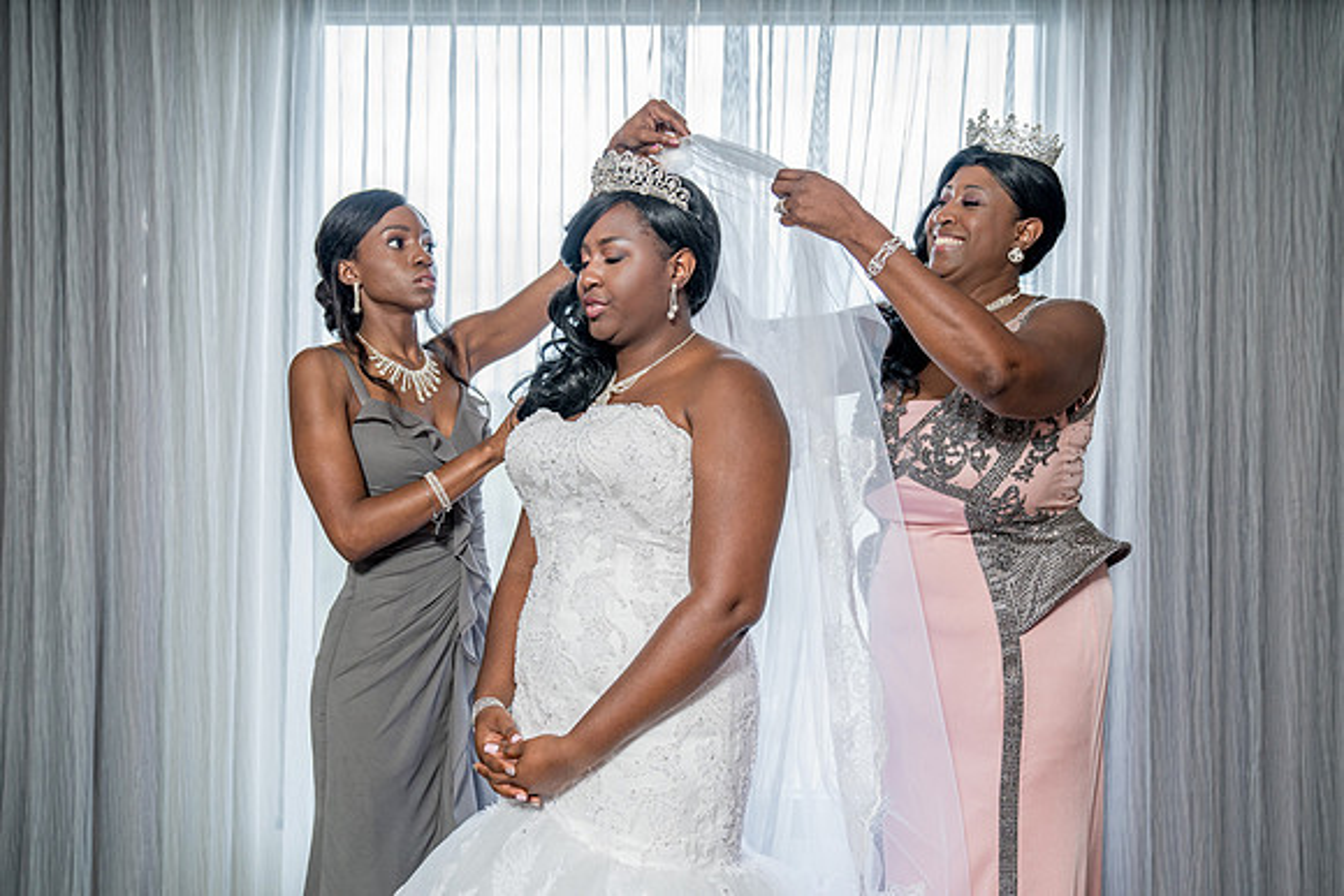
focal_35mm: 35
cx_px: 672
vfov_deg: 38.2
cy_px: 448
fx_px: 1296
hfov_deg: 54.8
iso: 640
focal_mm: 34
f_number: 4
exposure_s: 1/200
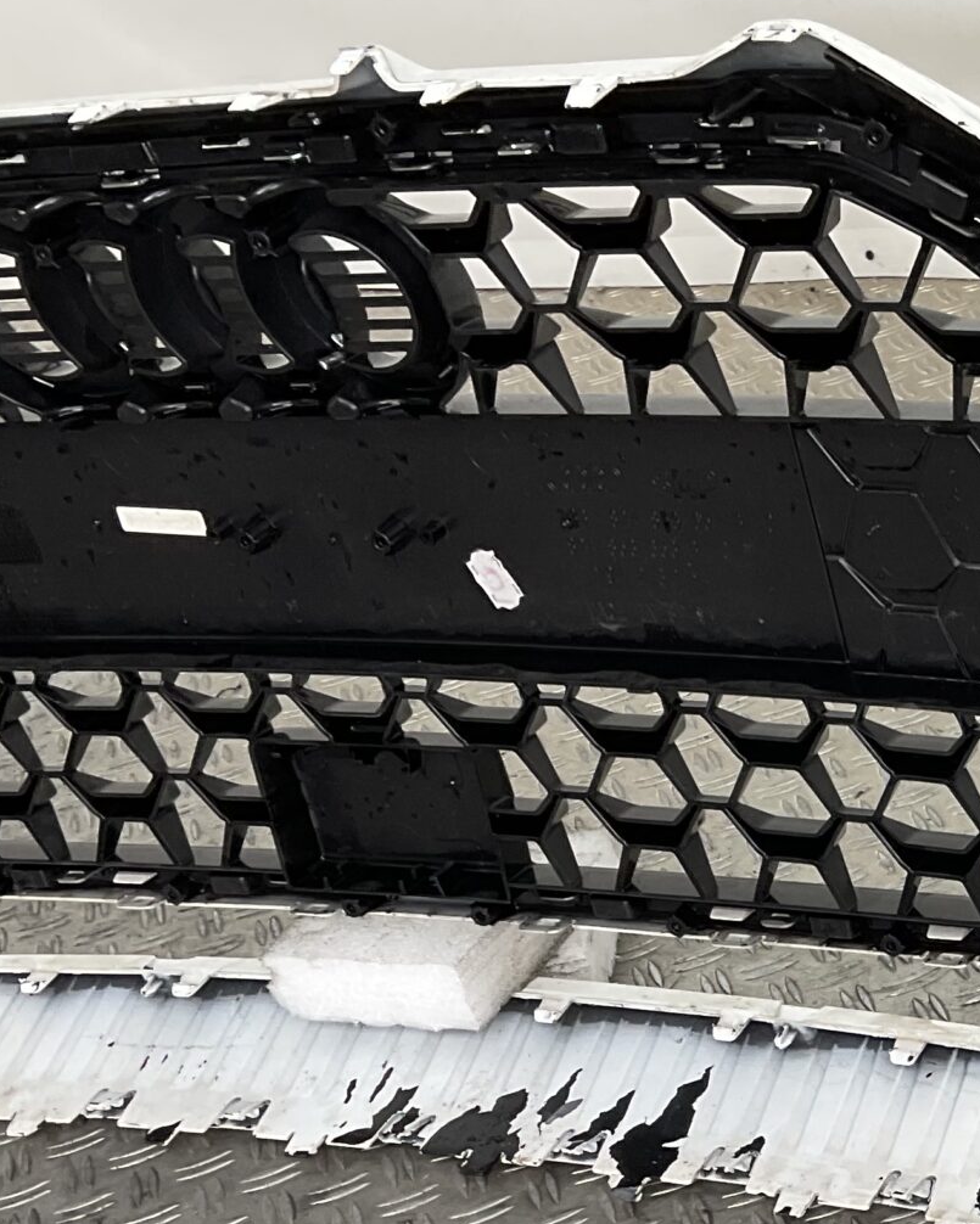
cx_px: 1122
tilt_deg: -37.2
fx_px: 2610
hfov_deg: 20.1
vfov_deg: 25.6
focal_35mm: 72
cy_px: 1091
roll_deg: +13.4
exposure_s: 1/100
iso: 20
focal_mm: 3
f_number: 1.8
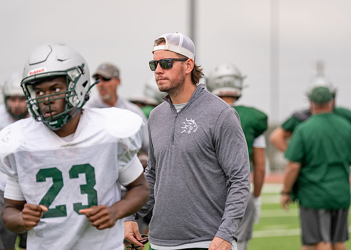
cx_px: 176
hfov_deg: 12.1
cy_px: 125
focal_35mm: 166
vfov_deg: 8.7
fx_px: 1654
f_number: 2.8
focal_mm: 155
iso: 250
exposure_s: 1/2500
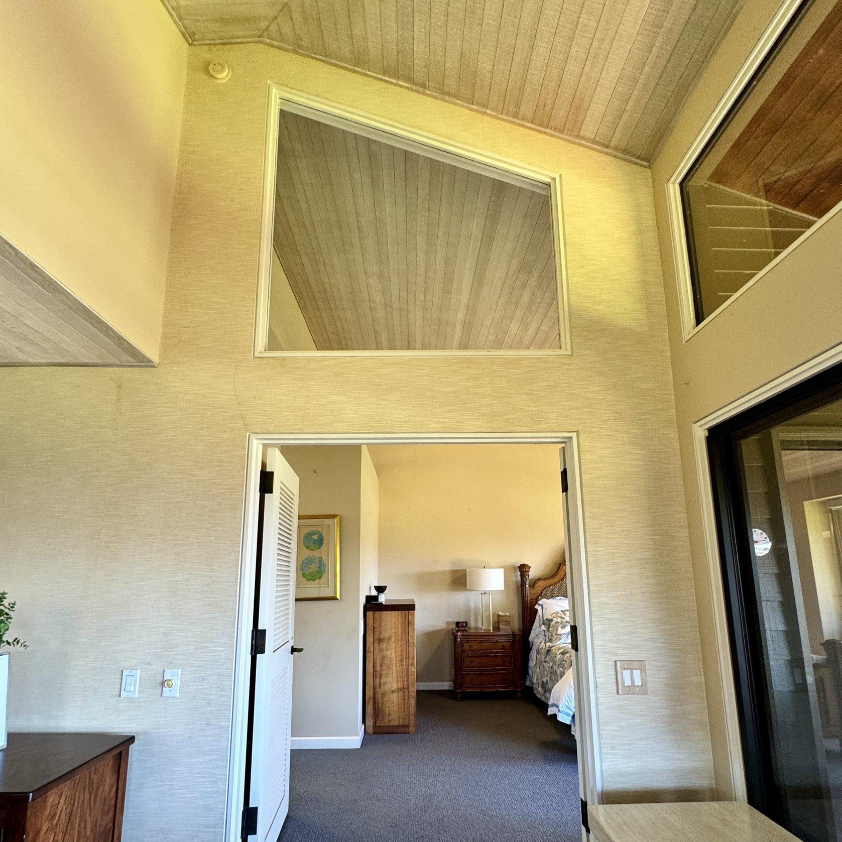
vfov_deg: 83.2
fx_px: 468
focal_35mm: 17
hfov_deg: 84.0
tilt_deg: +9.6
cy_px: 495
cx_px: 422
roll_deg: +1.2
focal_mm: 2.22
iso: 160
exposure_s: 1/60
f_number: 2.2
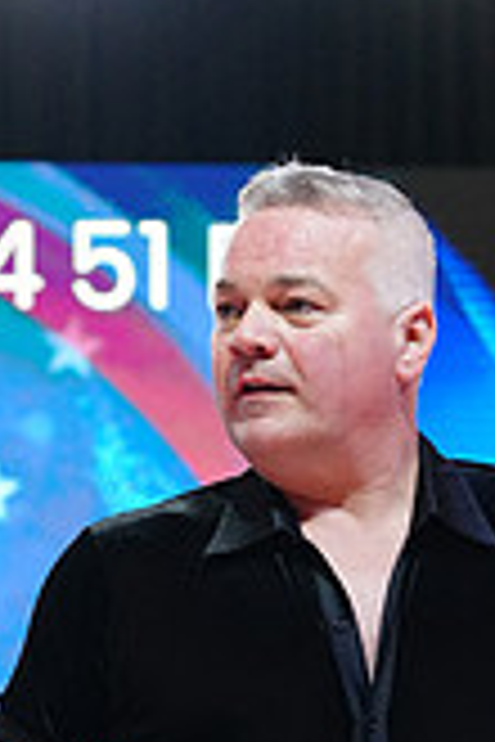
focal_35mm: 246
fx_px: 5073
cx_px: -250
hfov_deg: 5.5
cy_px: 1210
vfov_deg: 8.1
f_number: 4
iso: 2500
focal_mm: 70
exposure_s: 1/250
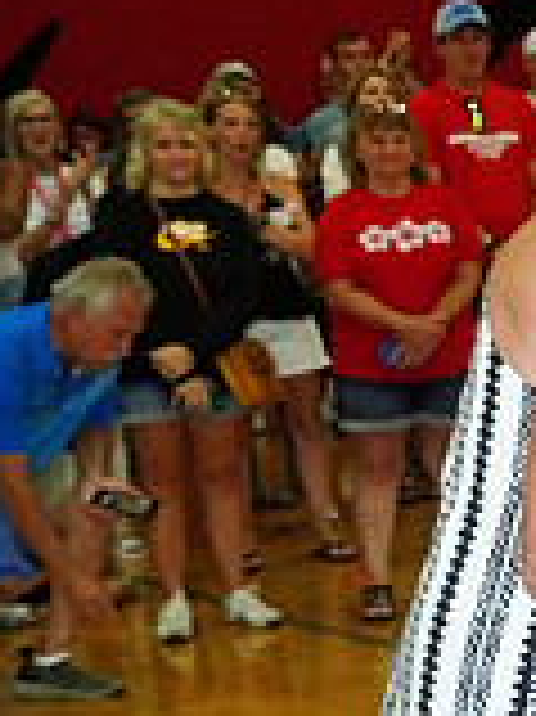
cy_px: 556
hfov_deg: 10.4
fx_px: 2543
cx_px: 1284
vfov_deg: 15.9
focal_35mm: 123
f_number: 8
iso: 8000
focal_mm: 35
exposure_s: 1/160
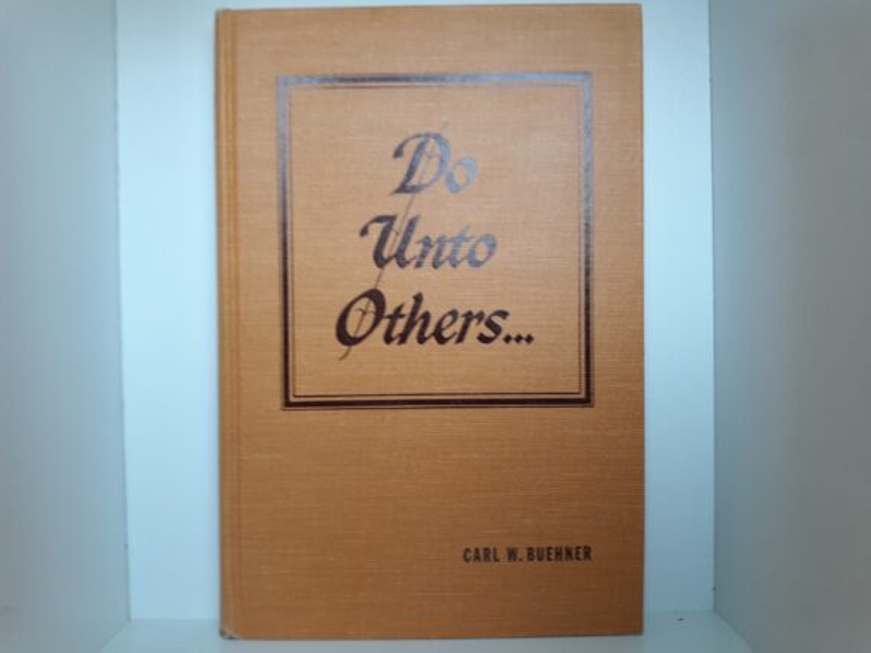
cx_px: 433
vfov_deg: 48.2
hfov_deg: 61.7
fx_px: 730
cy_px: 330
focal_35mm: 29
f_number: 1.7
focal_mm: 3.7
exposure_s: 1/40
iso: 40
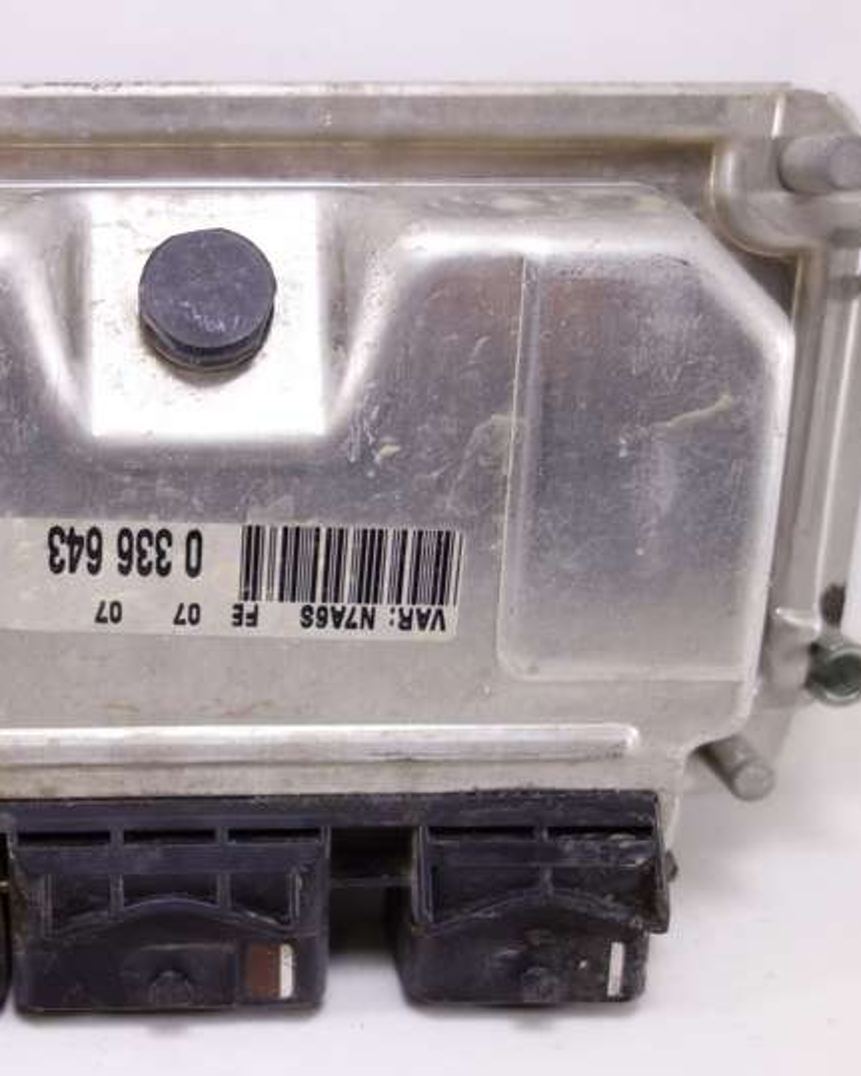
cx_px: 176
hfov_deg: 36.1
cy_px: 542
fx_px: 1274
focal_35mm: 40
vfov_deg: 45.8
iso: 125
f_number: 2
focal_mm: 10.4
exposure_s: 1/100
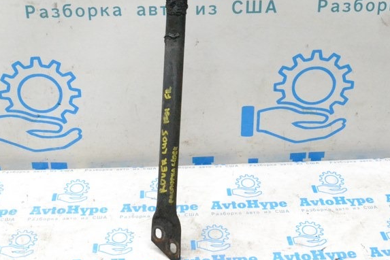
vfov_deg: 22.5
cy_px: 30
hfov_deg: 33.9
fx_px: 639
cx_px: 193
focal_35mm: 59
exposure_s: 1/125
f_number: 10
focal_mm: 22
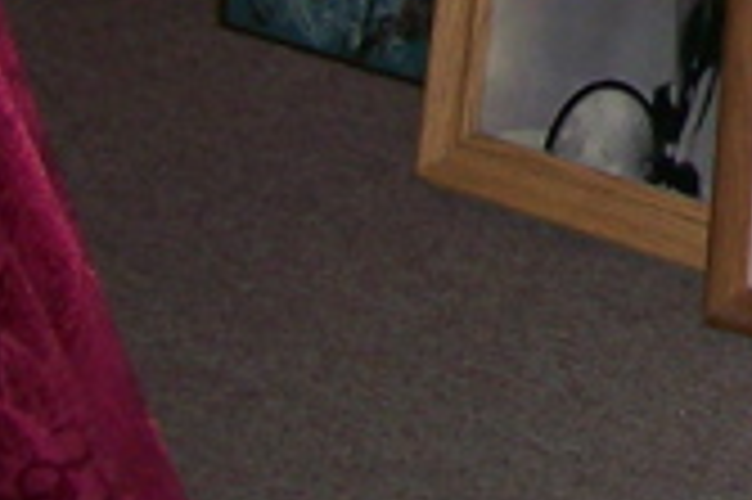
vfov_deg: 6.9
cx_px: 1376
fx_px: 3986
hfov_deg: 10.1
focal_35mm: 191
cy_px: -538
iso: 80
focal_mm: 6
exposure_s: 1/64
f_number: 2.7
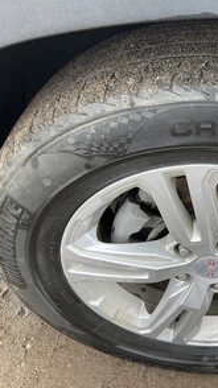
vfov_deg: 47.4
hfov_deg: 25.8
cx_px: 233
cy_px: 195
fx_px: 443
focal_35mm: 43
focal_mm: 3
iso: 20
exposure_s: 1/149
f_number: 1.8
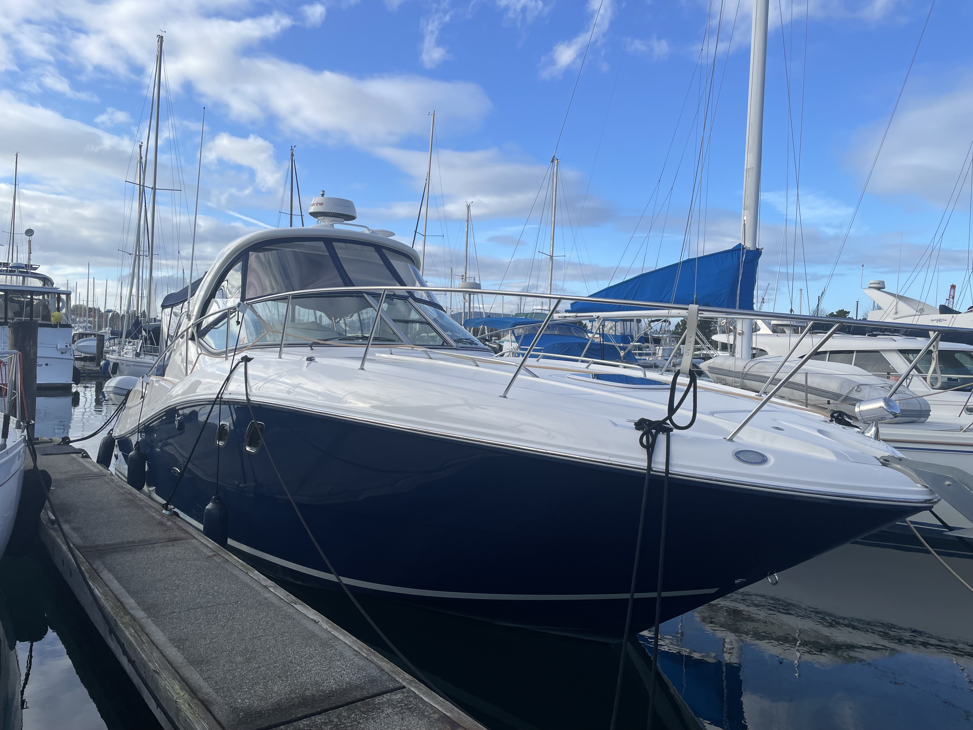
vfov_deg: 53.1
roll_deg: -1.7
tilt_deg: -0.1
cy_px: 365
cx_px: 486
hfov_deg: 67.3
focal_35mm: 26
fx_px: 731
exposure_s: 1/2212
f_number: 1.6
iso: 32
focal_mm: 4.2
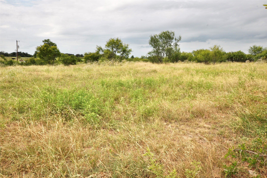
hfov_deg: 70.5
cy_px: 89
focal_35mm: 26
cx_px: 134
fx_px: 189
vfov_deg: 50.3
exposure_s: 1/200
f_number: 16
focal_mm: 17
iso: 200
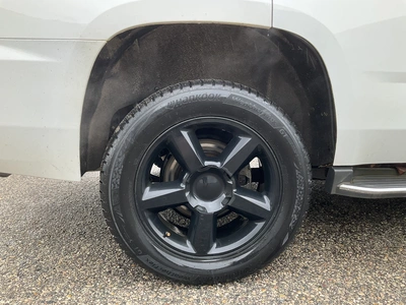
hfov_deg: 61.7
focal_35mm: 29
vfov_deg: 48.2
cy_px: 152
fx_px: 340
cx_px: 203
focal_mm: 3
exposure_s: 1/122
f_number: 1.8
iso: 25
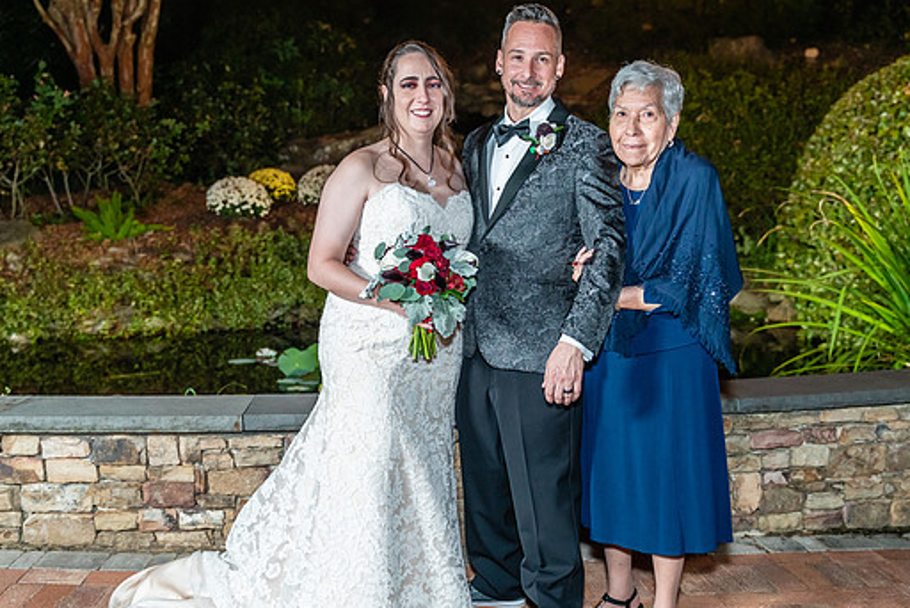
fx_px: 1163
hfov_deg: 42.7
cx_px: 449
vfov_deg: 29.2
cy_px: 355
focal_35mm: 46
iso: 1000
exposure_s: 1/160
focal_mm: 35
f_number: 2.8
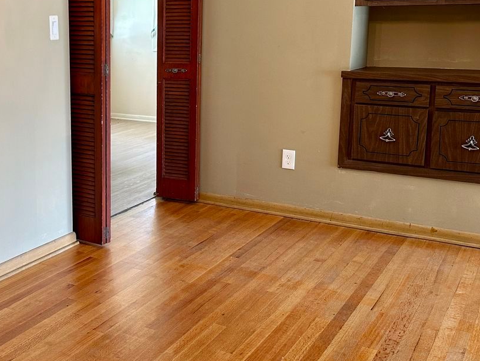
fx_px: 610
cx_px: 126
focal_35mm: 44
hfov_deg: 41.8
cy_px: 134
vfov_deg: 32.7
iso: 125
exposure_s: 1/60
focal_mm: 6.86
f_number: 1.78
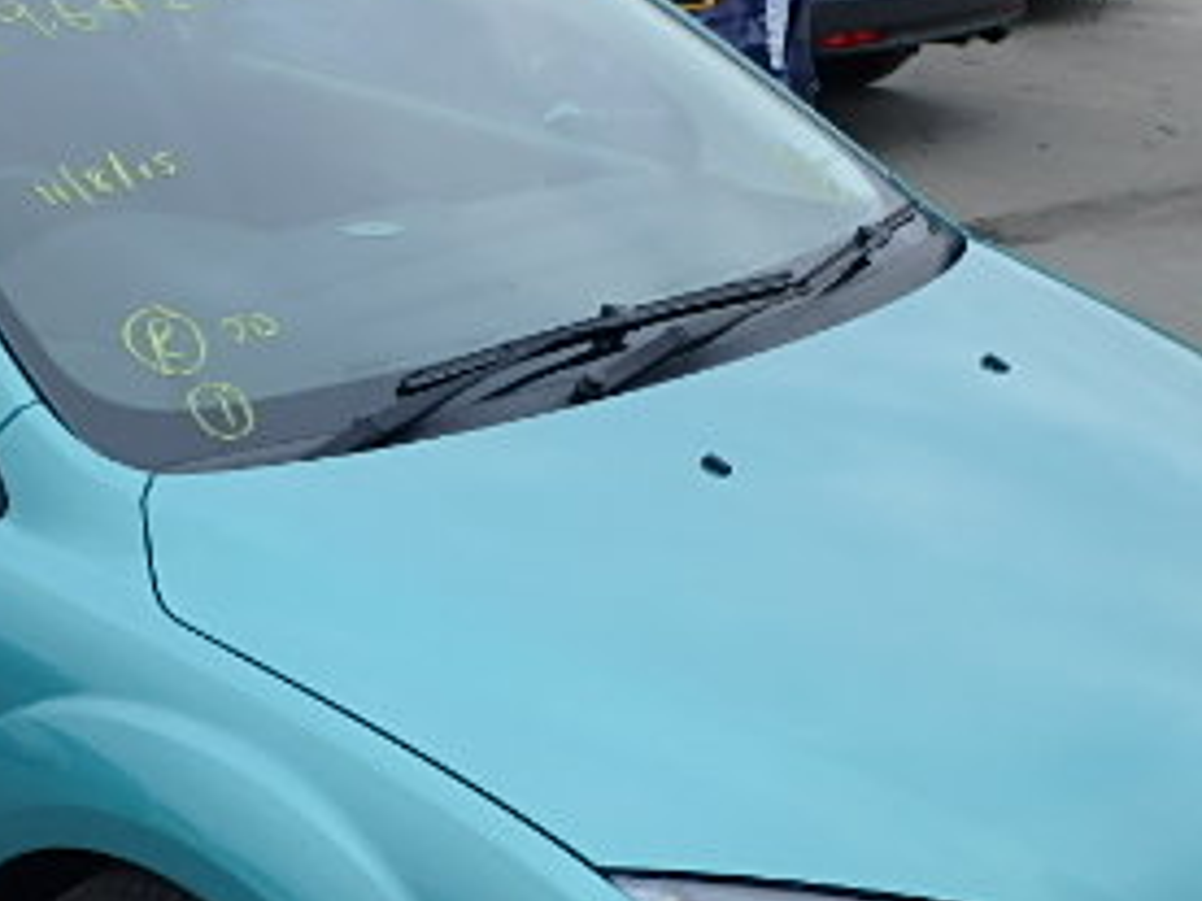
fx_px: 2500
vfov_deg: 20.2
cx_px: 300
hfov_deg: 26.7
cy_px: 736
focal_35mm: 72
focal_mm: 5.6
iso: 125
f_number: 4.7
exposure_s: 1/160
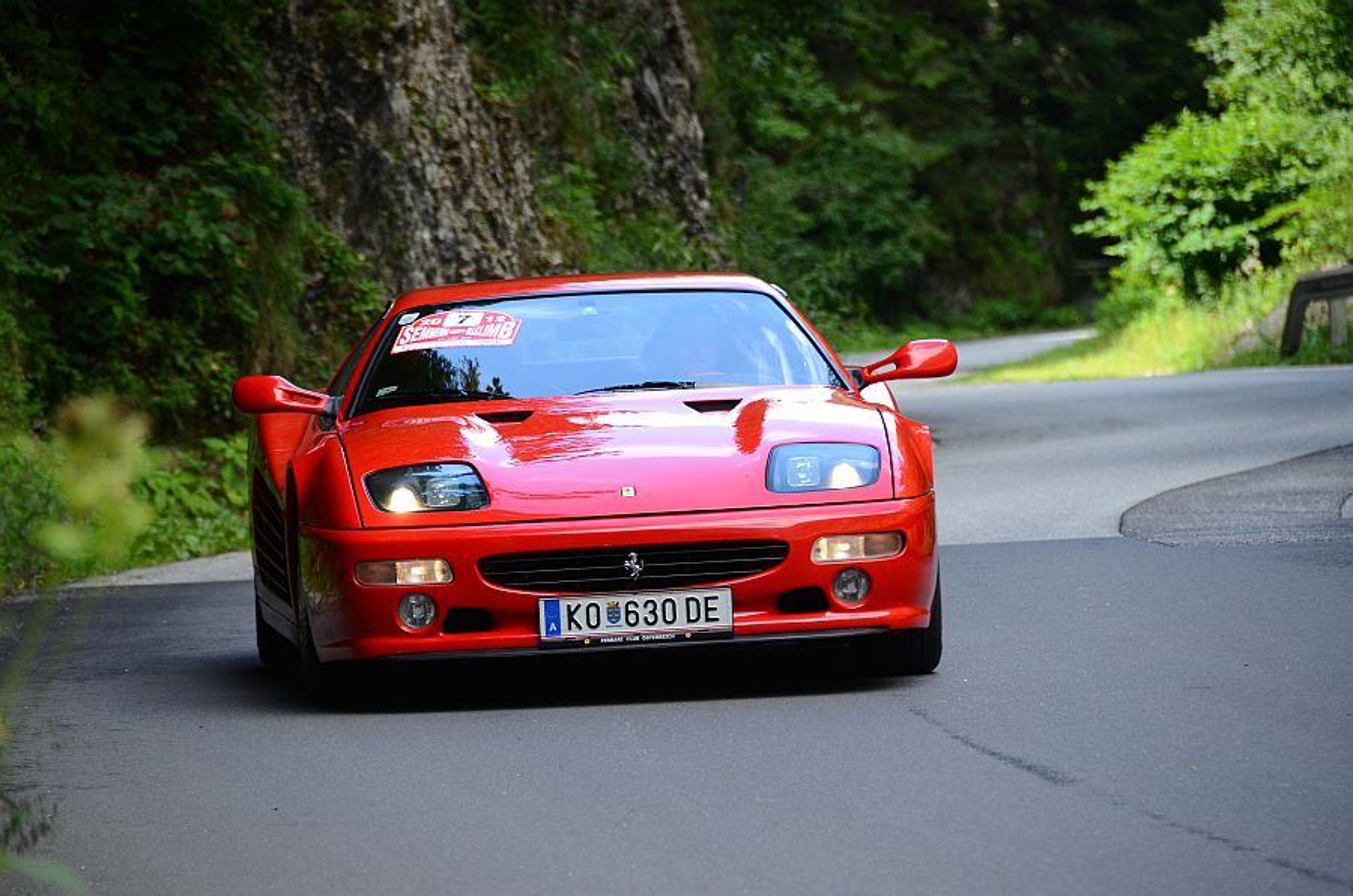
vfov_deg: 4.6
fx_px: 11251
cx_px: 676
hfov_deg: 6.9
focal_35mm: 300
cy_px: 448
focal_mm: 200
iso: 800
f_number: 5.6
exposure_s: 1/640
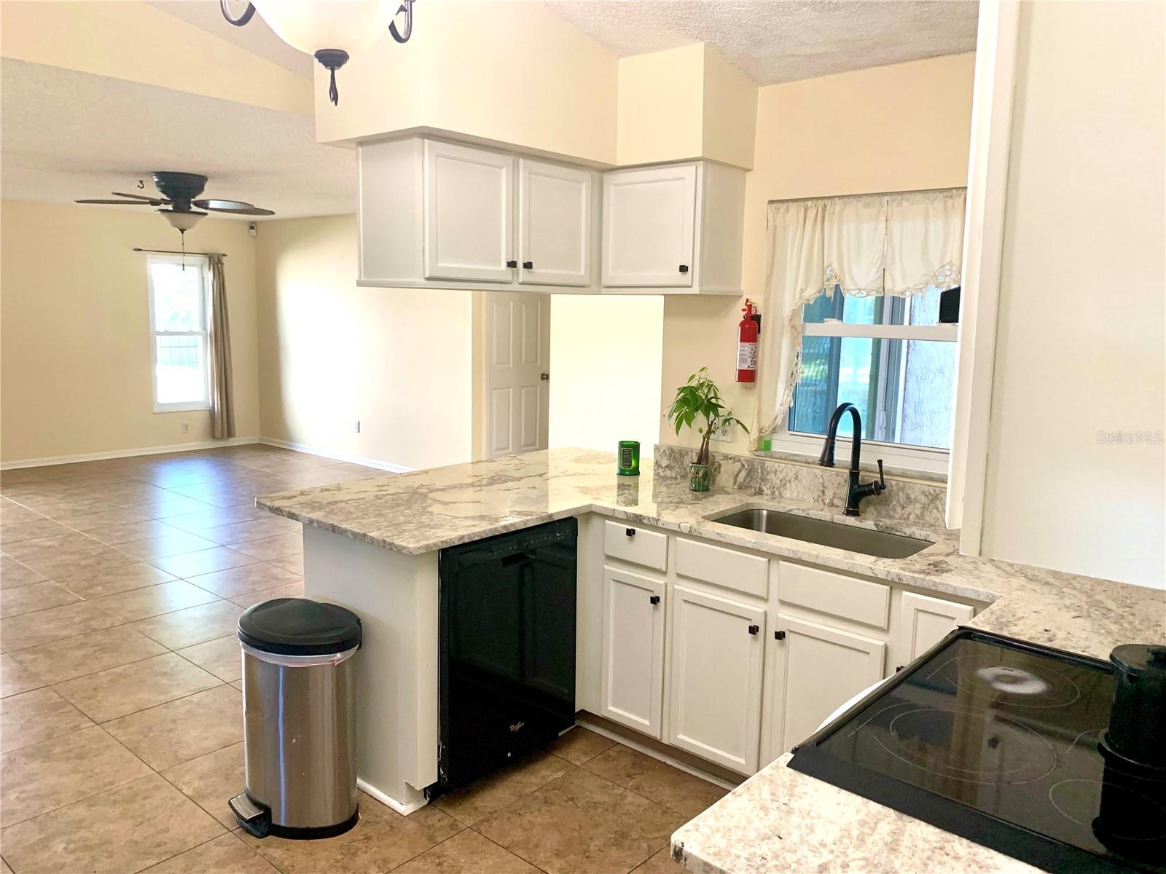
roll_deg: -1.7
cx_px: 583
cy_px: 437
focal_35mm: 26
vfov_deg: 53.1
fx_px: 876
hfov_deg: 67.3
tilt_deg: -8.3
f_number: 1.8
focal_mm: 4.25
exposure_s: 1/60
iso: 125
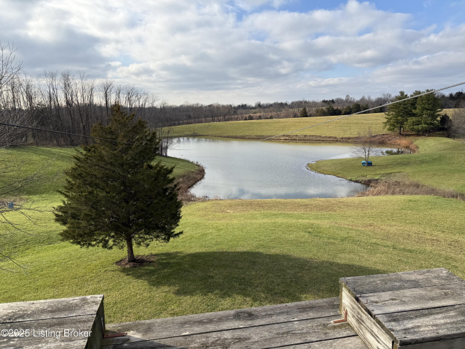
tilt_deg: -12.0
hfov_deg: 71.6
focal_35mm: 24
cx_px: 232
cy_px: 174
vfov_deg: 56.8
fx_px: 322
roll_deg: +1.4
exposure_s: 1/2907
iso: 80
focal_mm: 6.76
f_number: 1.78
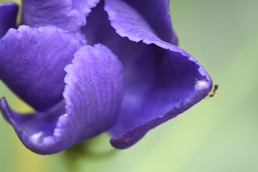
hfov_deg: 7.6
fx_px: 1935
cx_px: 129
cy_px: 86
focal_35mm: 270
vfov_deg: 5.1
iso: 4500
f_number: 10
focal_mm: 180
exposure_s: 1/100
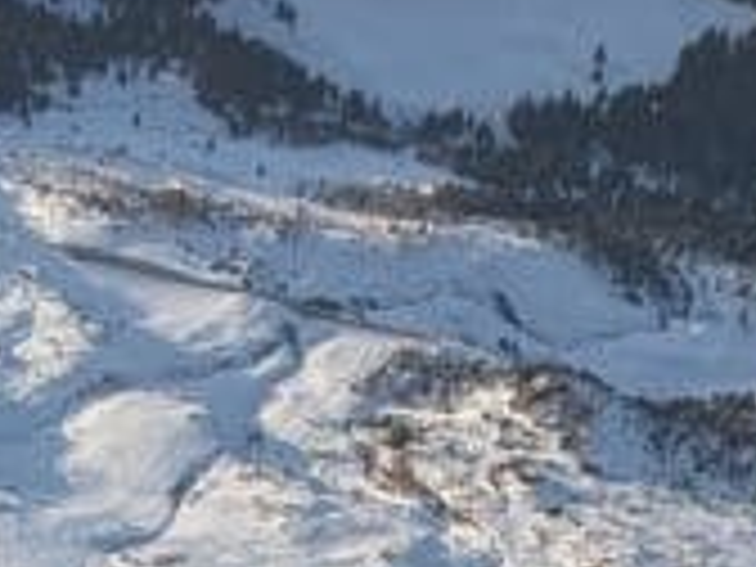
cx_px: -256
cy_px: 1215
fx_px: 3997
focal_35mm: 183
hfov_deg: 10.5
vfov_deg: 7.7
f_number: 1.68
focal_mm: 6.9
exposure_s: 1/1018
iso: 21
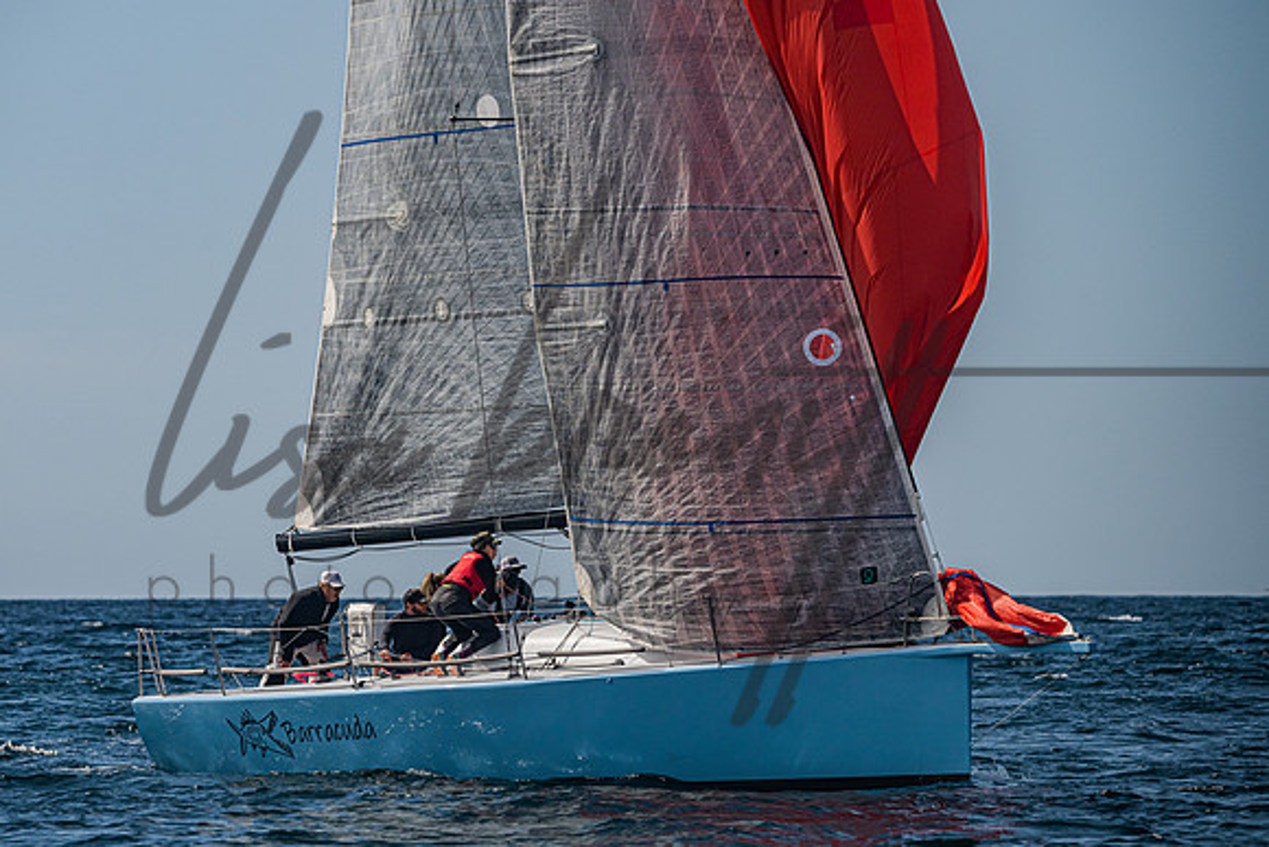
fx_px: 10299
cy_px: 345
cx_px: 510
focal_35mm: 292
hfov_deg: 7.0
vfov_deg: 4.7
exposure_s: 1/5000
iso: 320
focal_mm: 240
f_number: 6.3
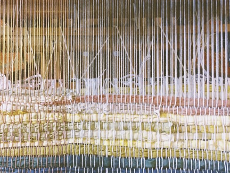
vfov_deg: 37.7
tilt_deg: -85.3
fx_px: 252
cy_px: 77
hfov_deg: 48.7
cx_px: 93
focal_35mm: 38
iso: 125
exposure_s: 1/30
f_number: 2.2
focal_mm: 4.2
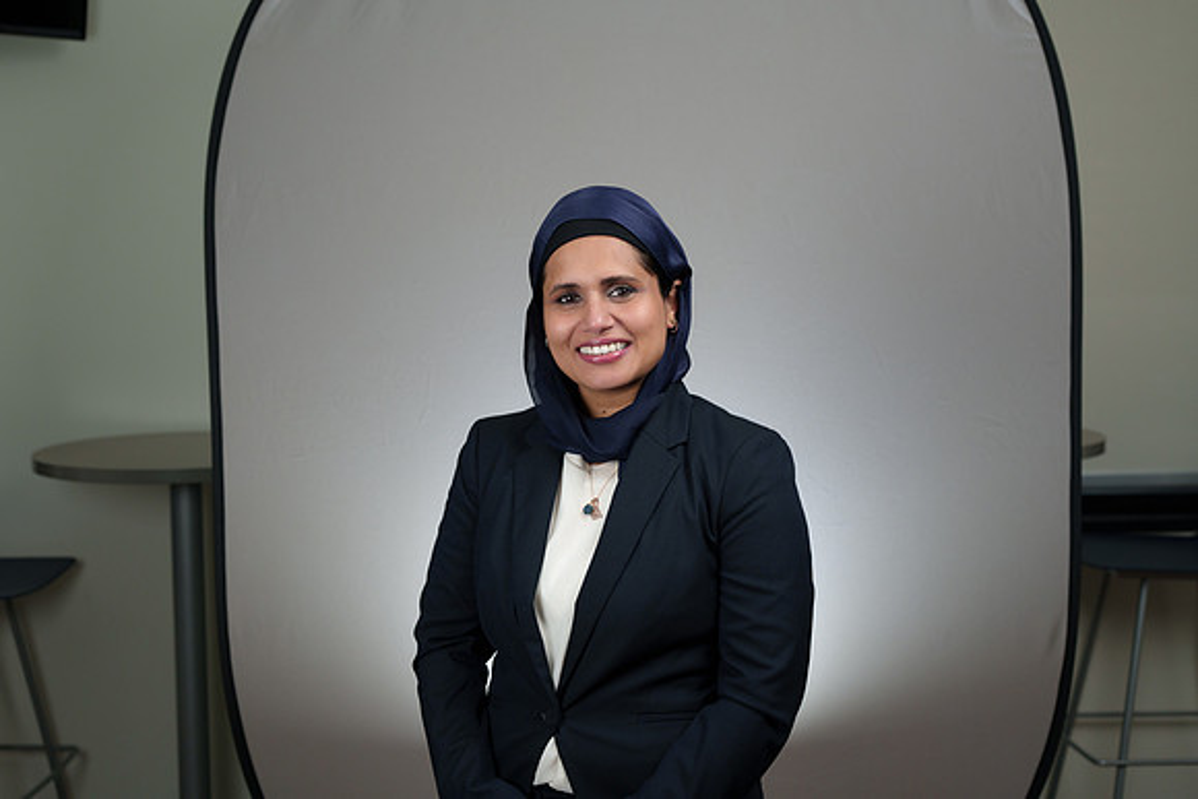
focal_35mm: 50
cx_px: 599
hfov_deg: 39.6
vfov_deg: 27.0
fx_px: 1664
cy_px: 400
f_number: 4
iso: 640
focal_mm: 50
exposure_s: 1/250
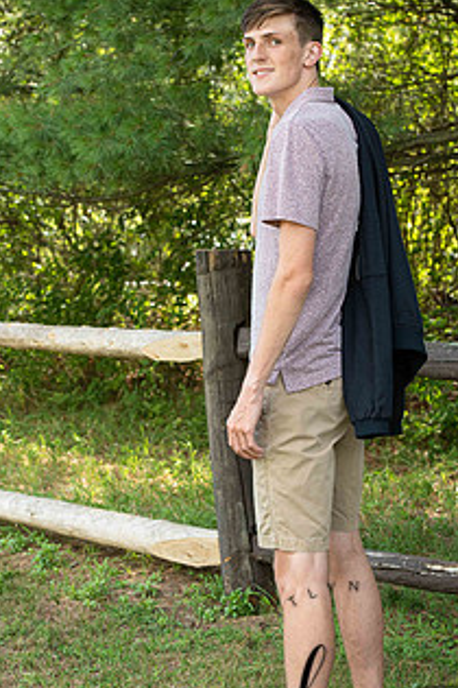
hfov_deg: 13.7
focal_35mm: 100
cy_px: 347
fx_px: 1908
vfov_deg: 20.4
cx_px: 218
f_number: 6.3
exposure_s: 1/200
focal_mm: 70
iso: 500
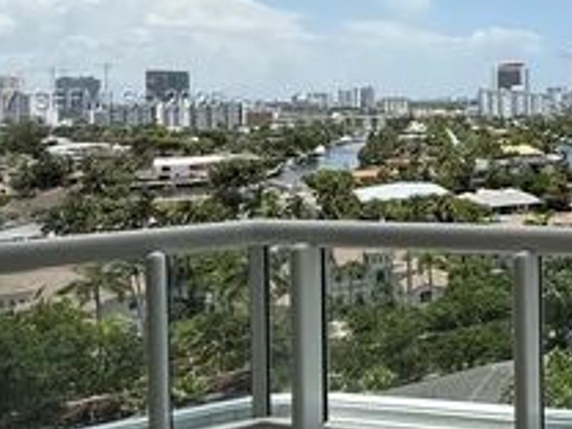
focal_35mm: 43
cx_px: 759
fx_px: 711
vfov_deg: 32.9
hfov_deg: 32.1
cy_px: 102
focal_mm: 2.22
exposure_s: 1/3125
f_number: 2.2
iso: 50
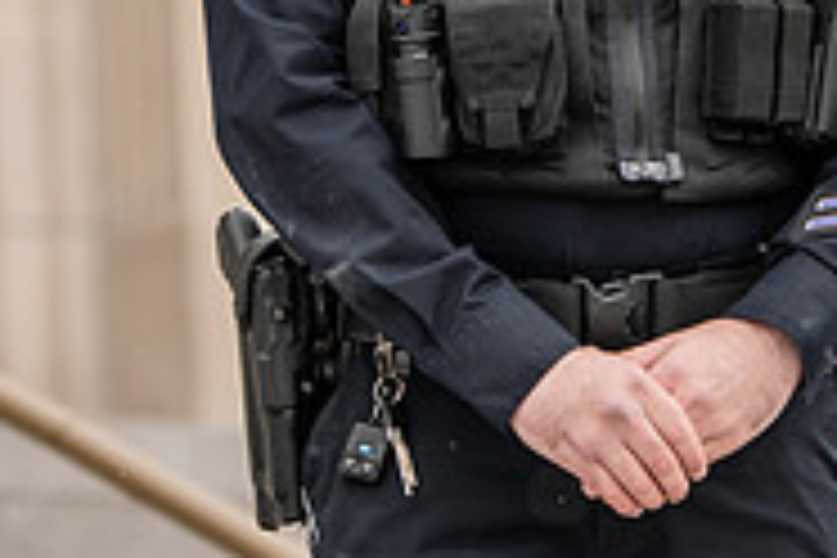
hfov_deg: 5.4
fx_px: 8834
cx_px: 576
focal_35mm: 380
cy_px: -164
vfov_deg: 3.6
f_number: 3.5
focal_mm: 122
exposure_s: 1/500
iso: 125
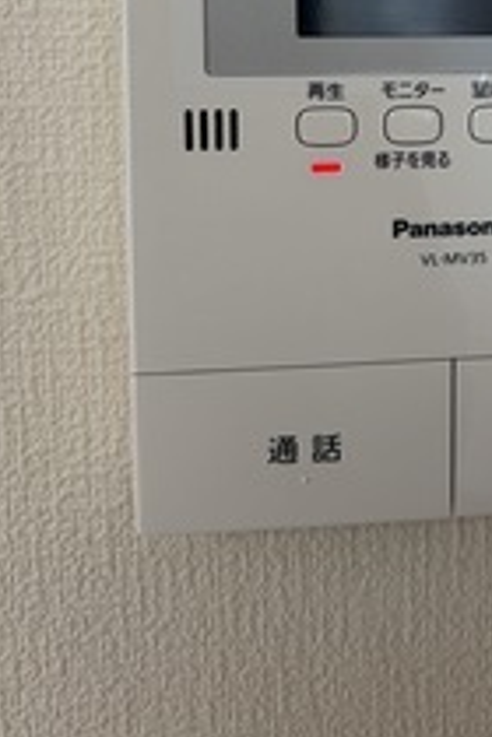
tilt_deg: -6.2
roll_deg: -0.2
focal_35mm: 58
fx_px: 1189
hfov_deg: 22.4
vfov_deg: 32.7
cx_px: 504
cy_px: 70
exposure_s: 1/120
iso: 100
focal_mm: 5.96
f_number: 1.6
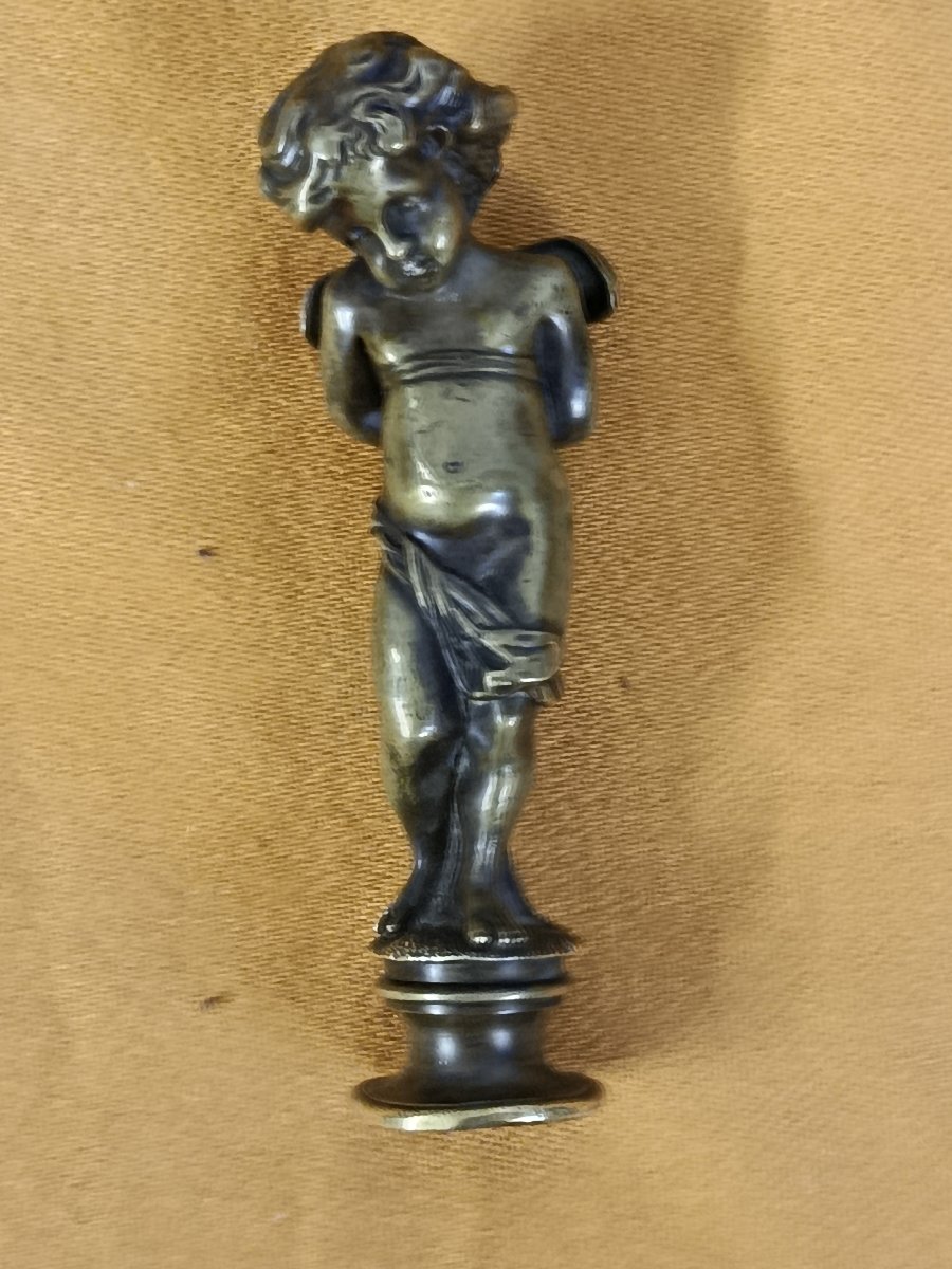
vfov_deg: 27.0
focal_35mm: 72
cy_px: 634
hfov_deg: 20.4
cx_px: 476
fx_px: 2640
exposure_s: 1/25
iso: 1570
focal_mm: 5.24
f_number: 1.7
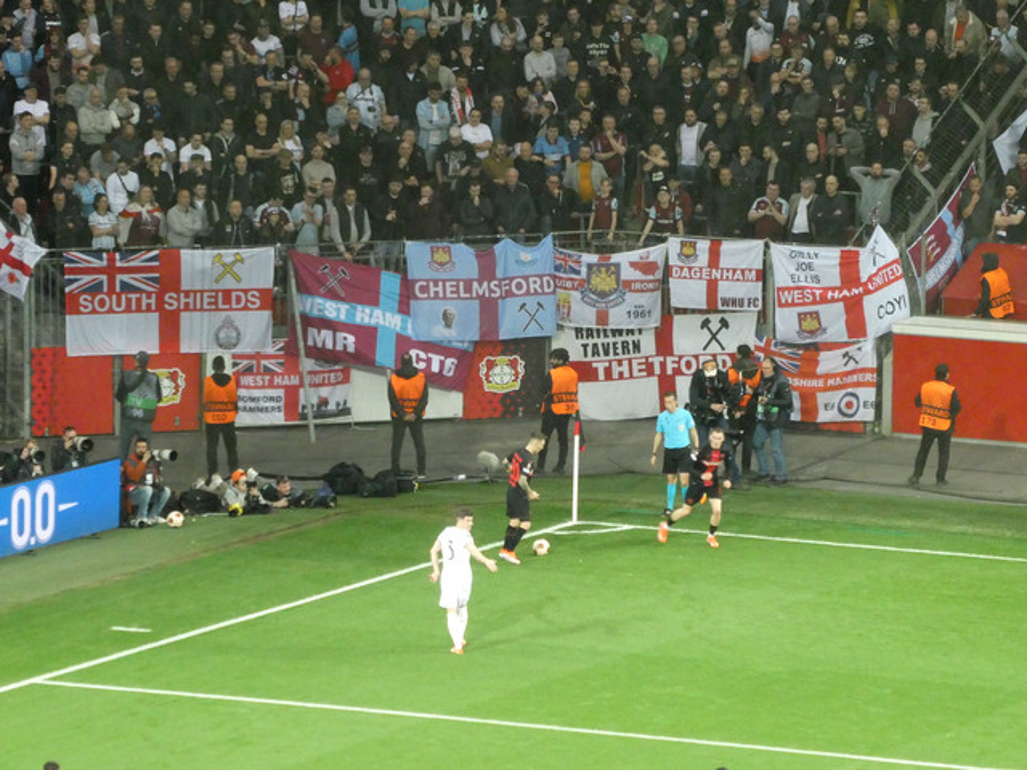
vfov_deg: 5.0
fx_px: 8901
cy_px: 385
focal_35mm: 300
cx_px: 514
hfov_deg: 6.6
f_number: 5.8
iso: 1250
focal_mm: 53.8
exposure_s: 1/100
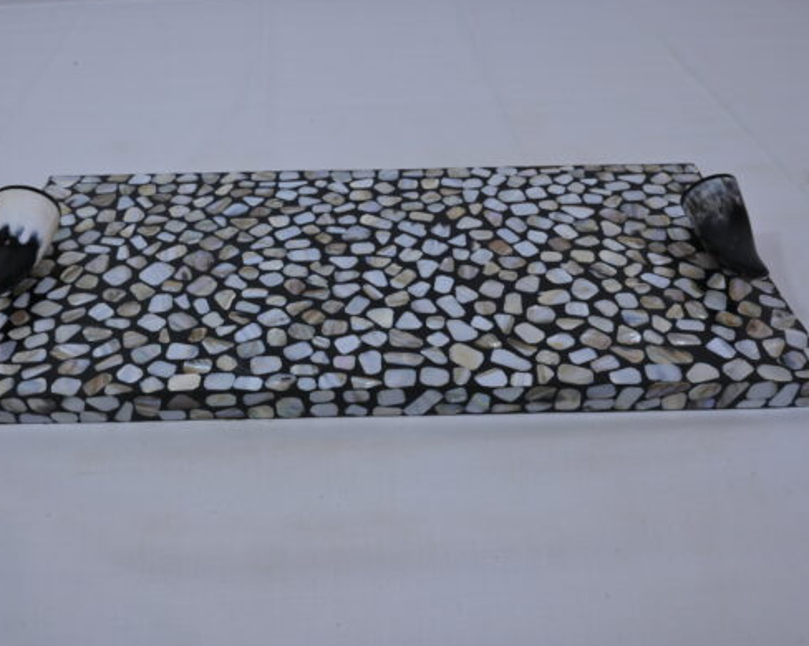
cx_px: 370
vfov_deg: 47.7
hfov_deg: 57.8
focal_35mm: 31
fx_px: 732
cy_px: 325
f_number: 9
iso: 500
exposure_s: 1/125
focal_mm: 26.5
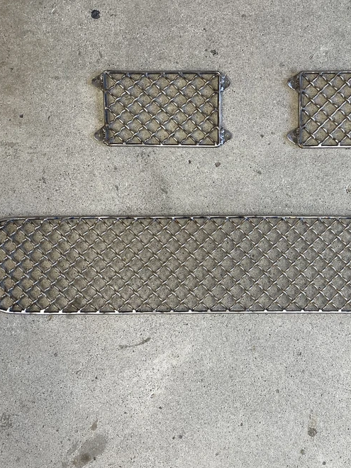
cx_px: 263
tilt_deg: -82.8
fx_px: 568
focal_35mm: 42
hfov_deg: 33.7
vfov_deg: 44.8
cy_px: 252
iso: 80
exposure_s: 1/120
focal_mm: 4.25
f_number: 1.8
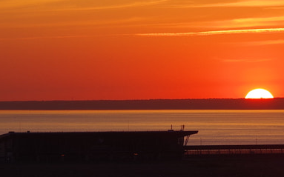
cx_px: 289
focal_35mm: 420
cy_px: 118
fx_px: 3249
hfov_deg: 5.0
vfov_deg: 3.1
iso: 100
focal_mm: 77
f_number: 10
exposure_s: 1/50
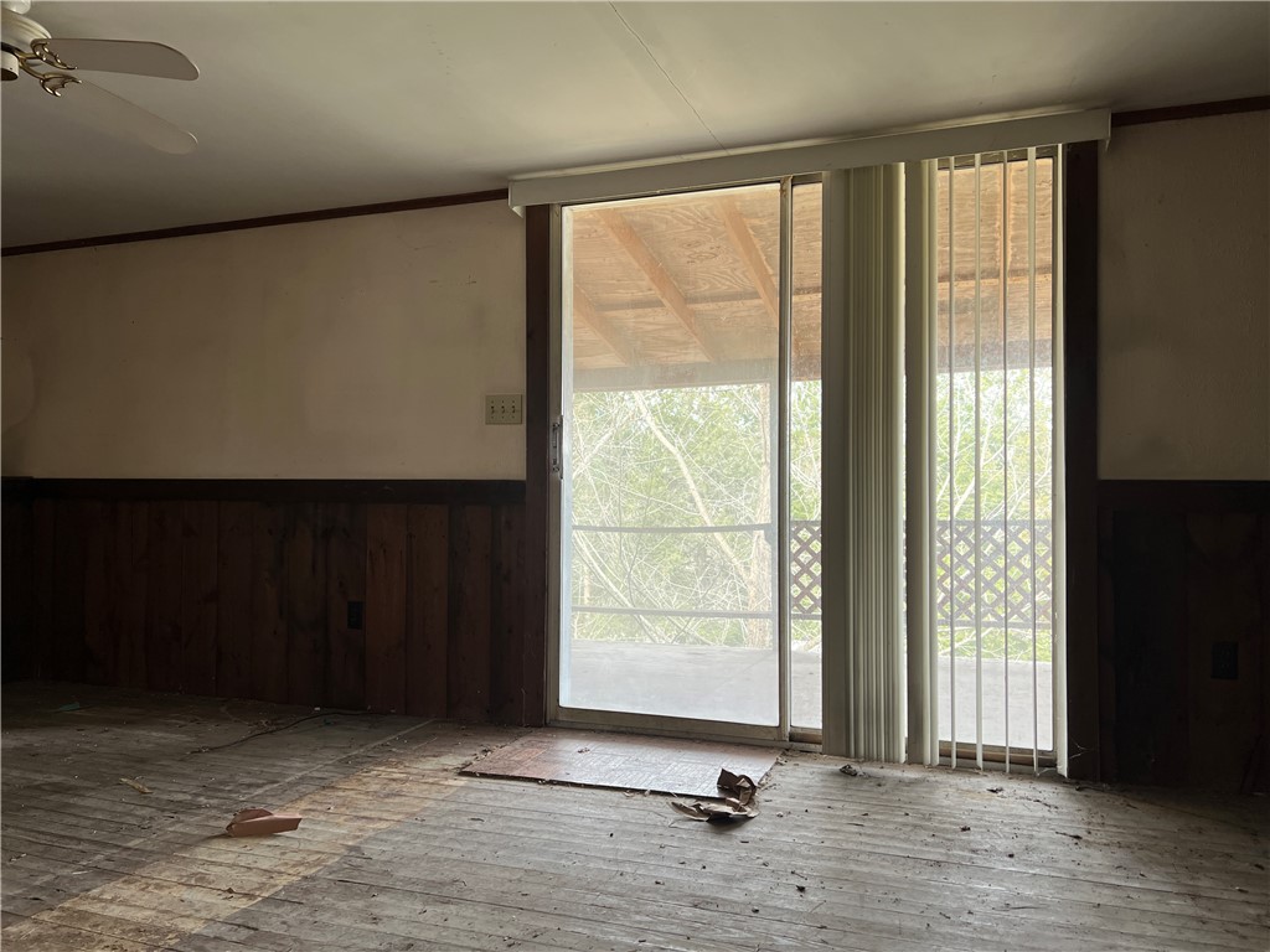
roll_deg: +0.3
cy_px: 476
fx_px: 954
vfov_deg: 53.1
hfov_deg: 67.3
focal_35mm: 26
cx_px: 635
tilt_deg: +1.5
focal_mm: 5.7
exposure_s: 1/121
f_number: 1.5
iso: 50
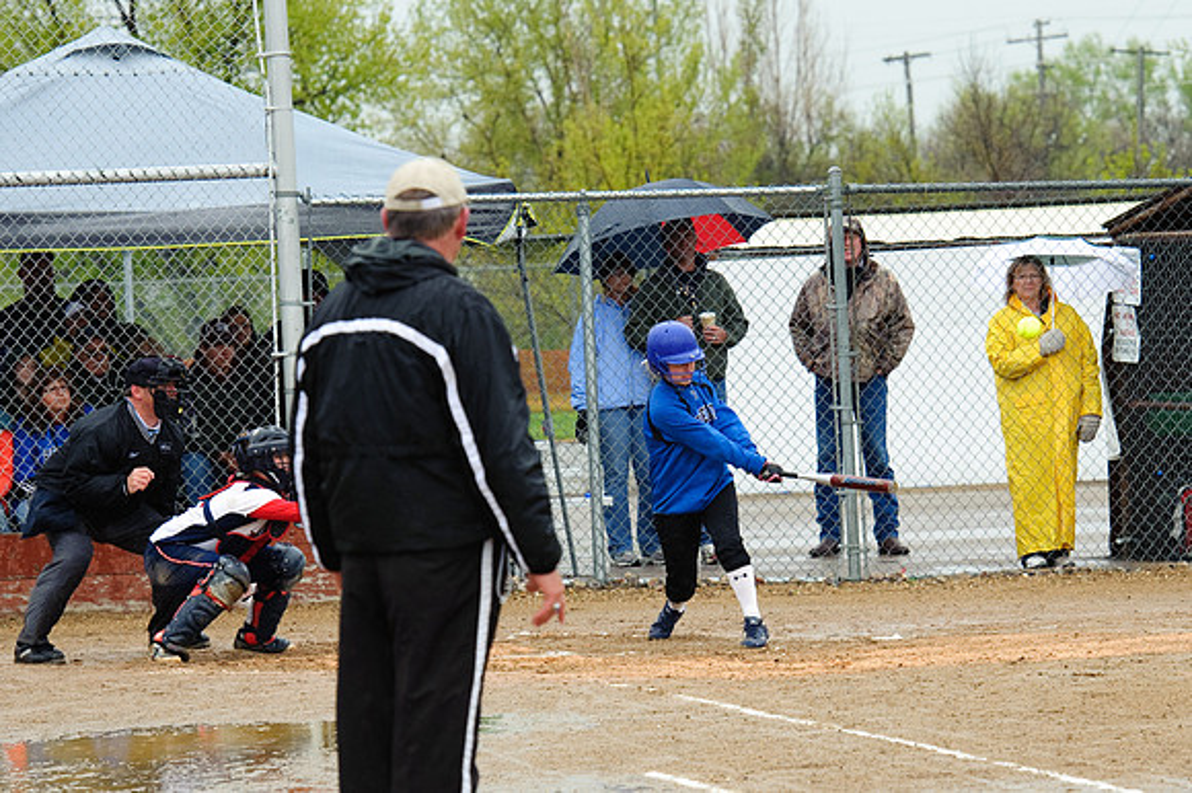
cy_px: 396
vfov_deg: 9.5
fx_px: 4798
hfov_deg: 14.2
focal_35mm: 145
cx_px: 596
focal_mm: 145
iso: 400
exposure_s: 1/1000
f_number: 5.6
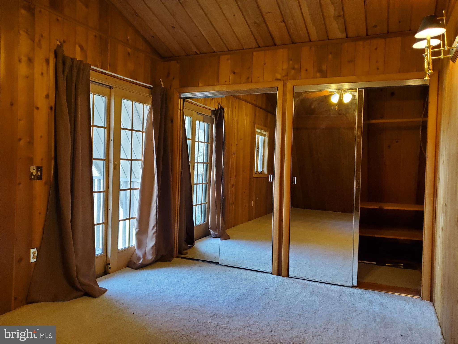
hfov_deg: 67.3
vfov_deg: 53.1
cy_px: 172
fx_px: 344
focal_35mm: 26
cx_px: 229
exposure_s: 1/120
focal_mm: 4.3
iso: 320
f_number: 1.5
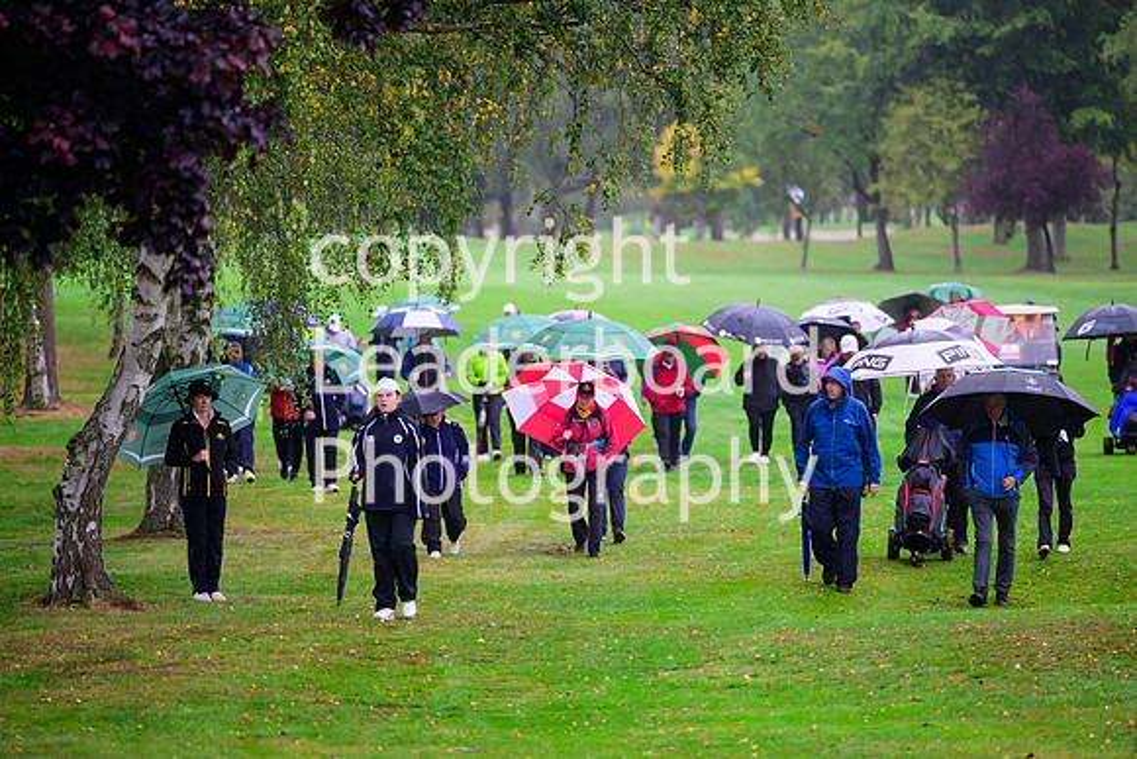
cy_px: 380
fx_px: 6318
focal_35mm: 200
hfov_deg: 10.3
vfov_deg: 6.9
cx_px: 568
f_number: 2.8
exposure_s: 1/1600
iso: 1250
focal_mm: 200
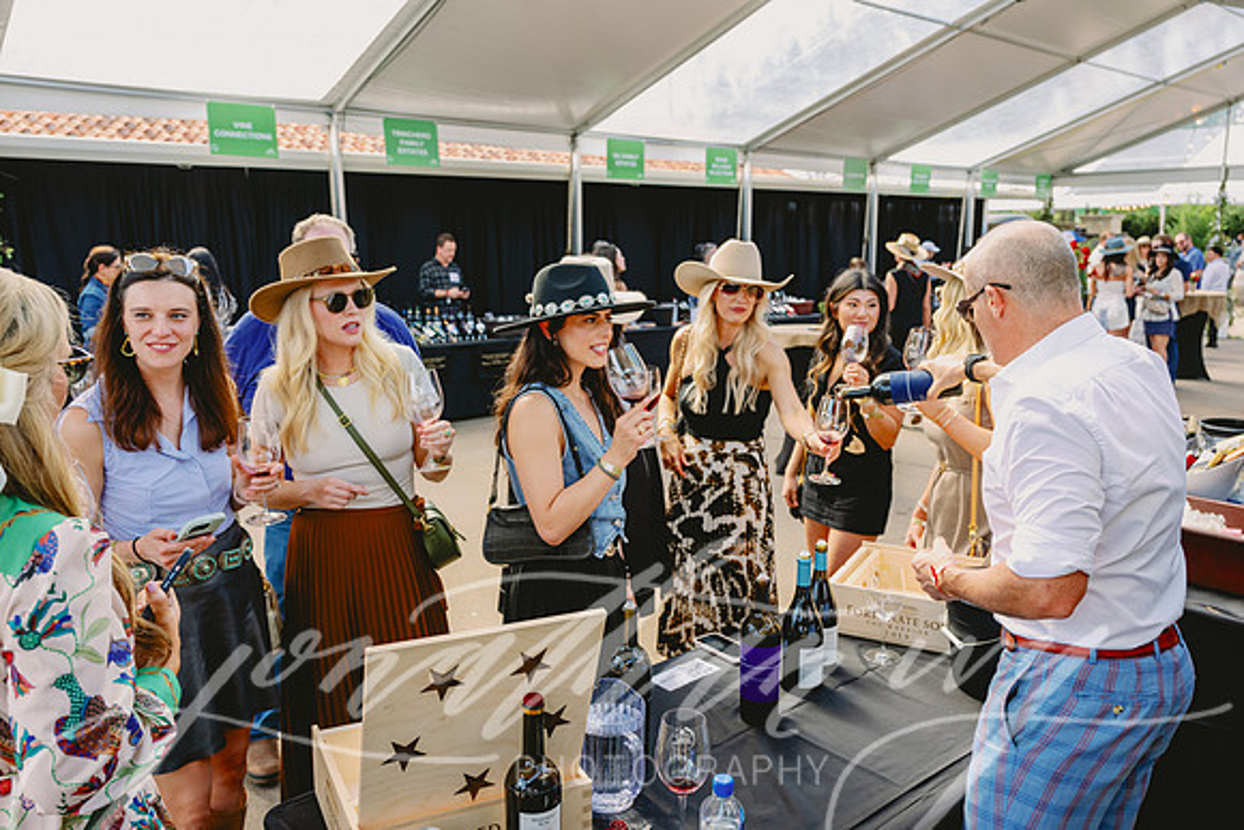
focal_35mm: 28
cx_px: 622
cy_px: 415
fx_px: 985
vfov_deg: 45.7
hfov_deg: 64.5
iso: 640
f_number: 4.5
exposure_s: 1/400
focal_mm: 28.5
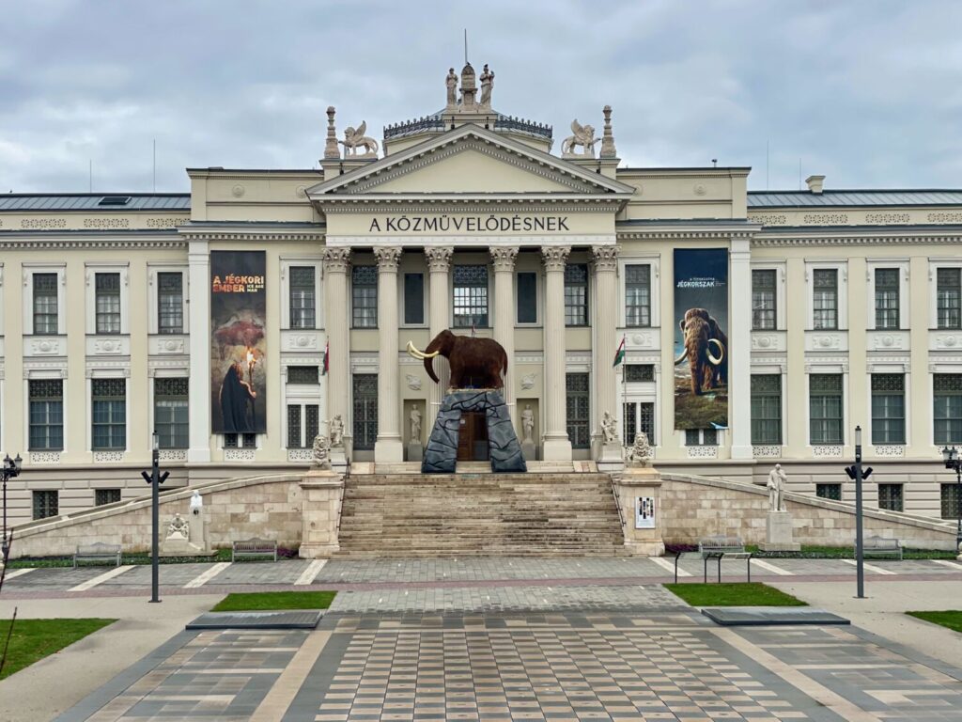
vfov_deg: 28.0
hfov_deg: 36.8
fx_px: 1445
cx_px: 481
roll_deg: +0.1
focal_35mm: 52
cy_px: 361
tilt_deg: +4.8
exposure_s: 1/185
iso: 25
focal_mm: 6
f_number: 2
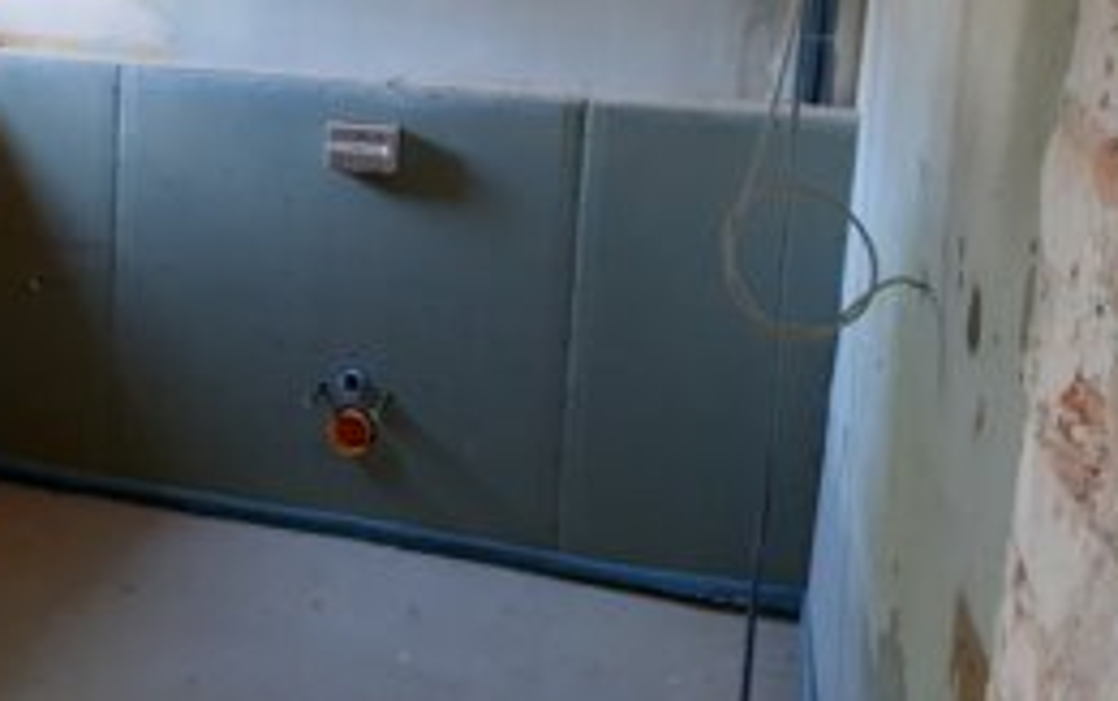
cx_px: 318
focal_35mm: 44
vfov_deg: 28.8
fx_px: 1342
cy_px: 159
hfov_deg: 44.1
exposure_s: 1/33
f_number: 1.9
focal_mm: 3.6
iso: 200
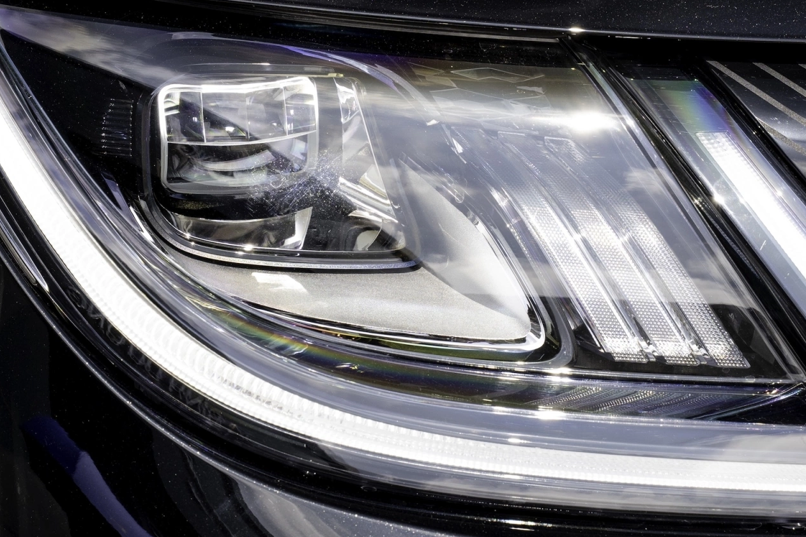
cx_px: 382
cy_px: 227
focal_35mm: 118
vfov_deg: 11.6
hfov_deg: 17.4
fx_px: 2635
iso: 400
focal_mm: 61.9
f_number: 10
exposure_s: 1/200
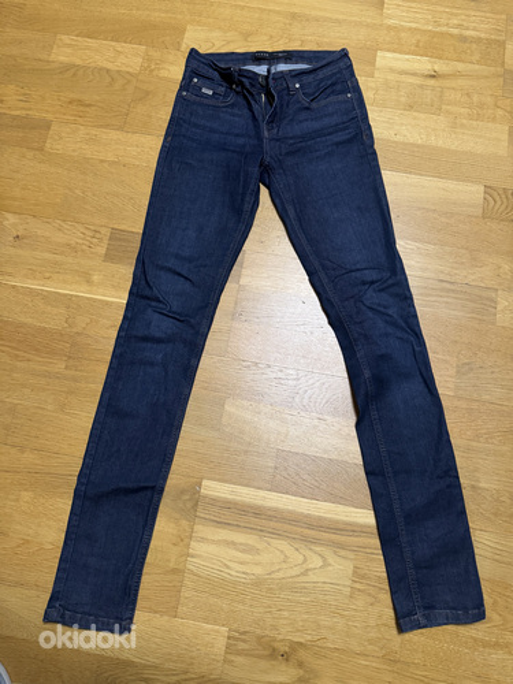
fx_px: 474
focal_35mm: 24
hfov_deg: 56.8
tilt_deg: -74.0
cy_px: 342
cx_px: 256
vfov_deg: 71.6
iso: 500
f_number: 1.78
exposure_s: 1/50
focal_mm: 6.76
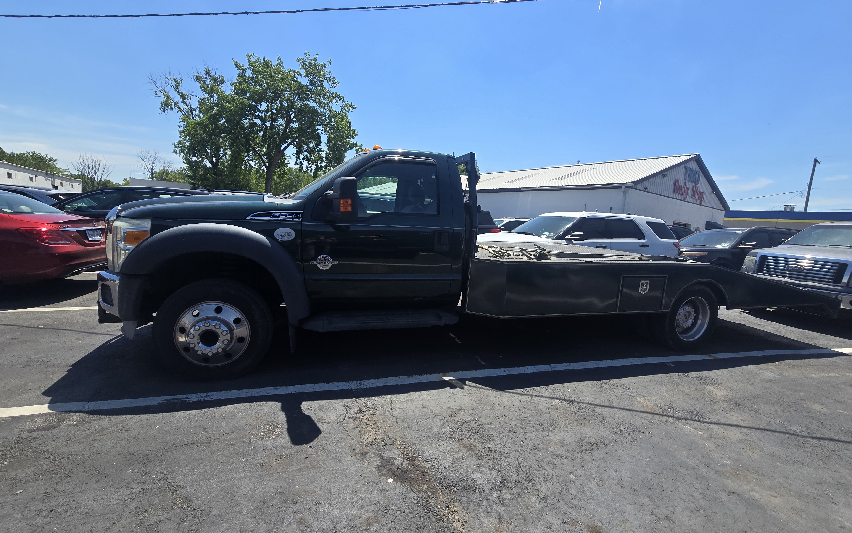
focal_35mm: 14
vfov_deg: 78.6
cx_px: 429
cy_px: 264
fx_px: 325
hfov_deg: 105.3
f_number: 2.2
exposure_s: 1/1962
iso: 50
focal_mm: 2.2
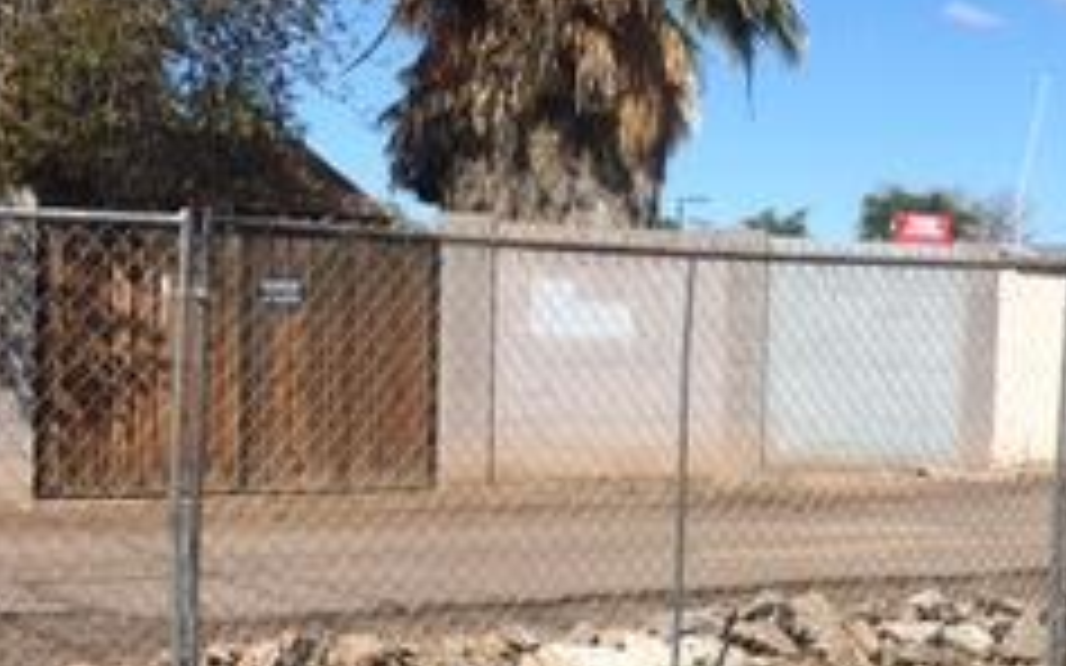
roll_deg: -1.5
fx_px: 2411
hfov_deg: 24.8
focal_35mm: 83
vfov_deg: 15.7
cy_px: 482
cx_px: 738
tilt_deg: -0.8
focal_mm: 4.15
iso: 25
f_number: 2.2
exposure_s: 1/2564
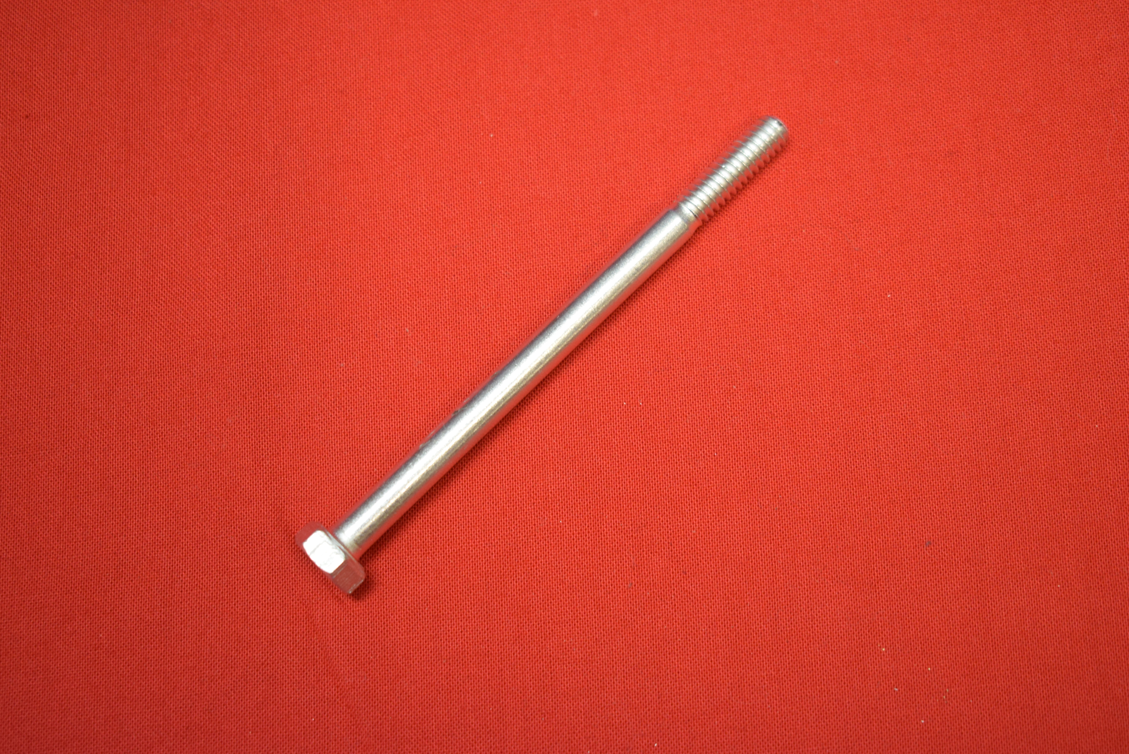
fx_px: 1788
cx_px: 564
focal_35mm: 57
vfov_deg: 23.8
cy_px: 377
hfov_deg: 35.0
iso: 800
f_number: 5
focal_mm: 38
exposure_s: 1/60
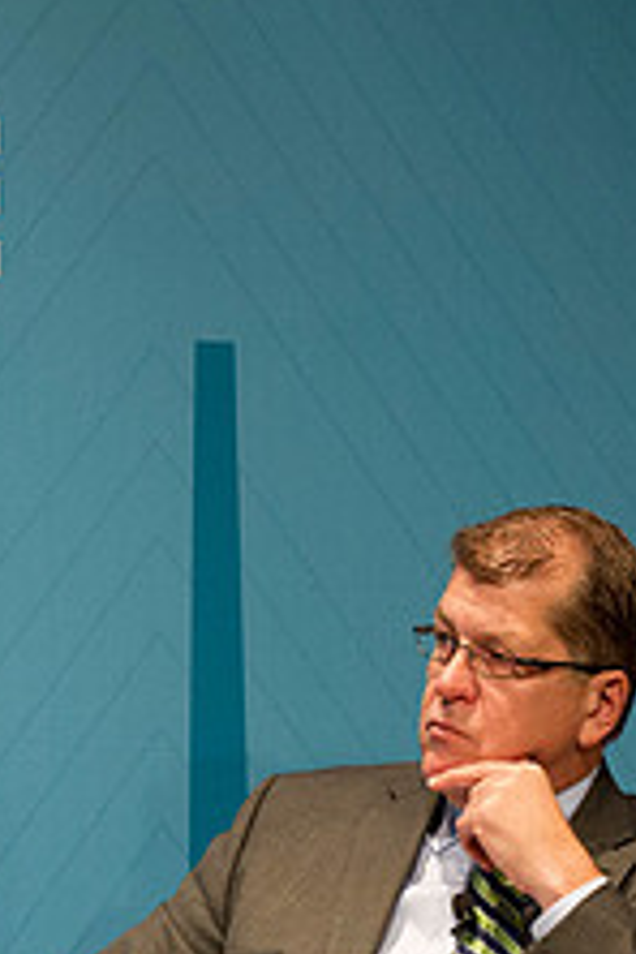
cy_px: 567
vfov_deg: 5.6
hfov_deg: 3.8
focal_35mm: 365
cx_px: 13
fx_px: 9672
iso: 2500
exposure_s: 1/200
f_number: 3.5
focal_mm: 140
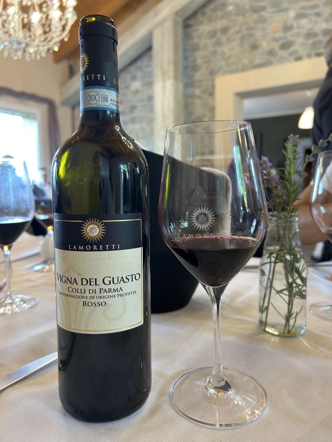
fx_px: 332
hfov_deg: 53.1
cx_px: 166
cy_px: 221
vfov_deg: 67.3
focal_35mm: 26
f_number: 1.5
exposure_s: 1/50
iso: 125
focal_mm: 5.7
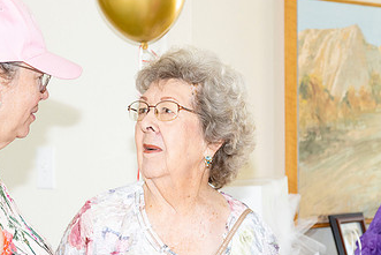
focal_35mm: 119
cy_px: 161
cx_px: 99
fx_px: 1260
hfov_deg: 17.1
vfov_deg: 11.5
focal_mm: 68
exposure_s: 1/100
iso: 800
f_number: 5.6
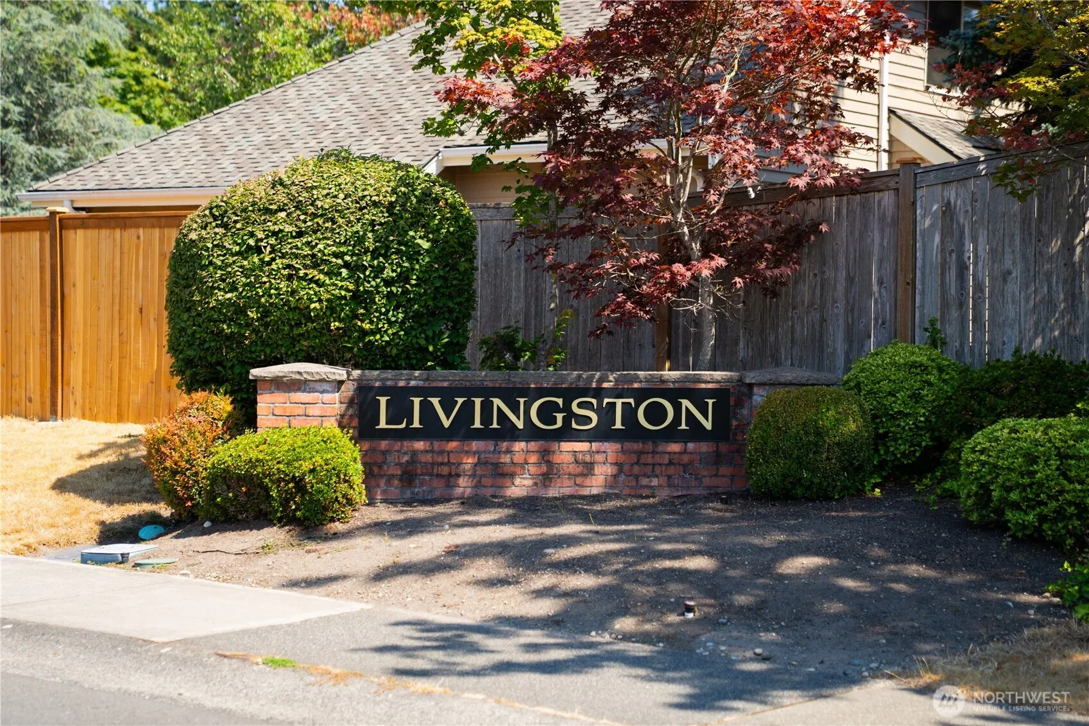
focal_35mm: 70
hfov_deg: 28.8
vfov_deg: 19.5
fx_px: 2117
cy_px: 363
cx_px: 544
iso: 250
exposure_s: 1/1250
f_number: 2.8
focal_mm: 70
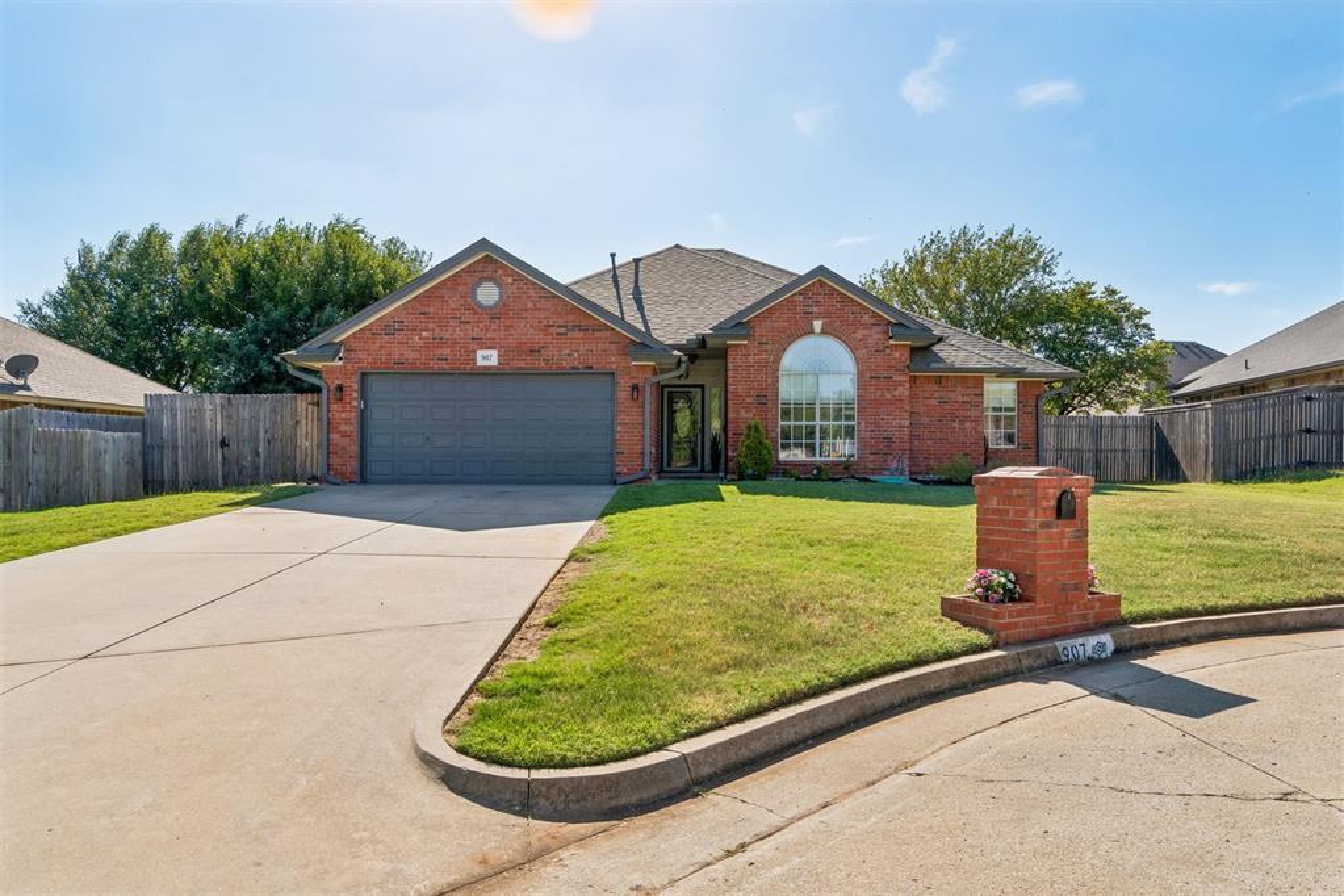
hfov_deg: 73.7
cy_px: 448
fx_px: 896
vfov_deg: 53.1
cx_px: 672
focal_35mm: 24
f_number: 9
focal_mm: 16
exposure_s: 1/500
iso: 100
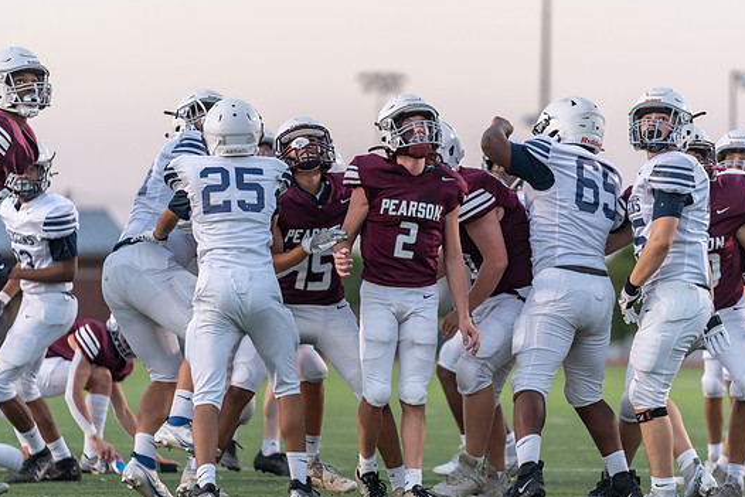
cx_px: 404
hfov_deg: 9.6
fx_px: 4430
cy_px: 236
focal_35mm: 214
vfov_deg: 6.4
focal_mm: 194
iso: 1000
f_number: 2.8
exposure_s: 1/1250
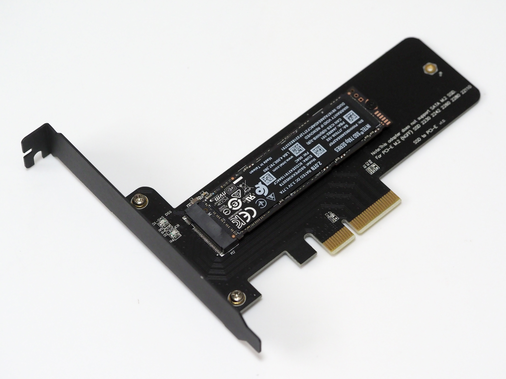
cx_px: 253
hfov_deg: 16.4
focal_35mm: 120
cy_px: 190
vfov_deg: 12.3
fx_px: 1754
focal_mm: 60
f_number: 4
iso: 1250
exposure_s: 1/125
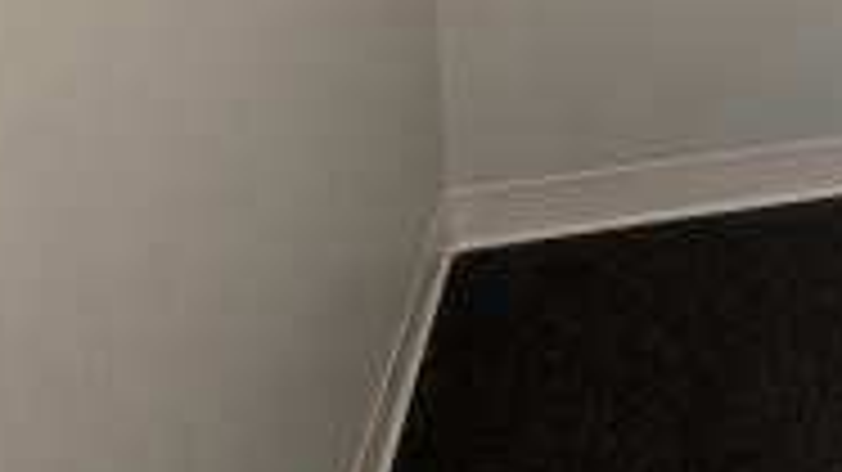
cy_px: -360
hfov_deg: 27.3
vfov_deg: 16.5
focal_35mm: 62
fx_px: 1384
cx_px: 1139
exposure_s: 1/24
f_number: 2.2
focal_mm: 2.35
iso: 56
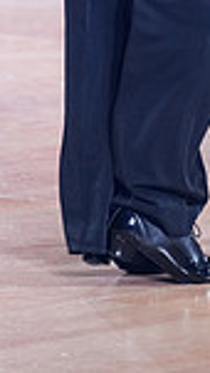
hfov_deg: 2.7
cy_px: -319
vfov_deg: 4.8
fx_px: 4423
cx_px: 357
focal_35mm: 447
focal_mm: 111
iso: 2000
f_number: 2.8
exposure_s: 1/400
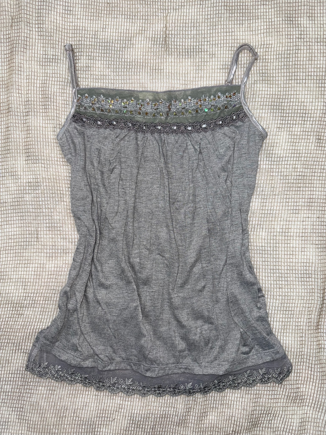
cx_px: 163
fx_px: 301
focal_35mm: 24
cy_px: 218
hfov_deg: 56.8
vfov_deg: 71.6
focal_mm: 6.76
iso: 80
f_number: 1.78
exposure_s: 1/59
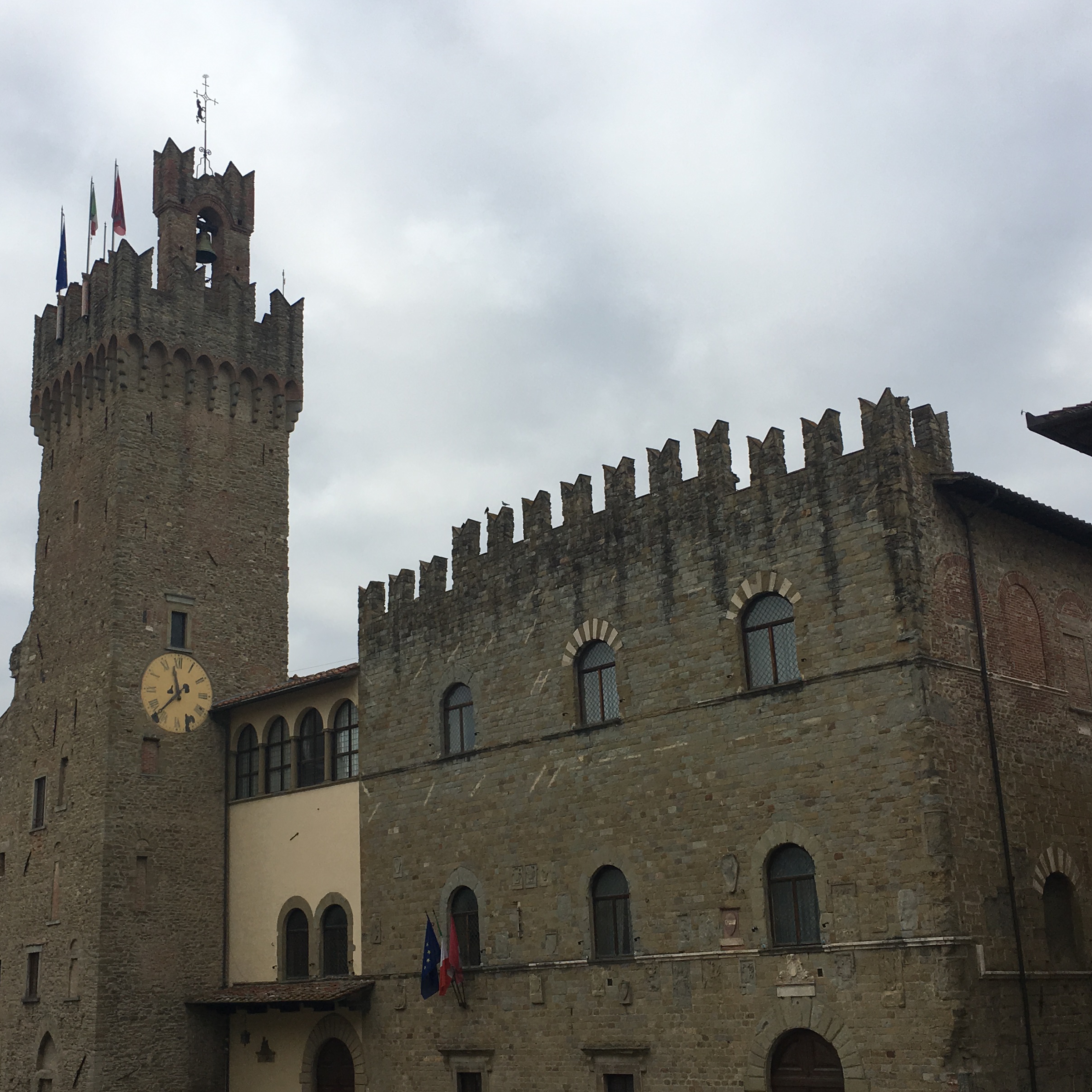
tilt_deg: +14.6
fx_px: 1535
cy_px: 599
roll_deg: +0.9
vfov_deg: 39.1
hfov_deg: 39.1
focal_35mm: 43
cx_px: 486
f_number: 2.2
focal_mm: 4.15
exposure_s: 1/845
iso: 25
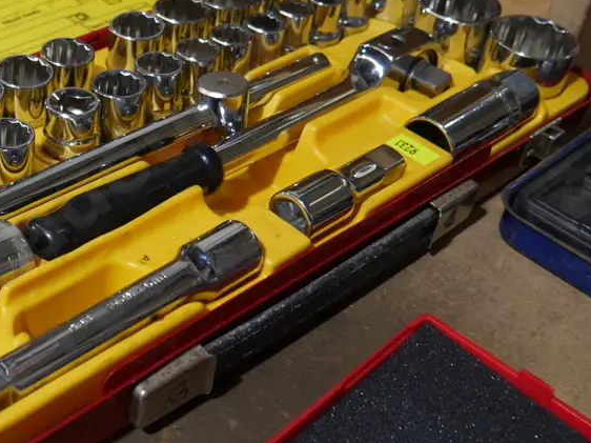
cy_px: 195
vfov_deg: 23.6
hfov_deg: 30.2
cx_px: 88
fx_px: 1058
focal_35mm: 62
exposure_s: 1/60
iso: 400
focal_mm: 17
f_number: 4
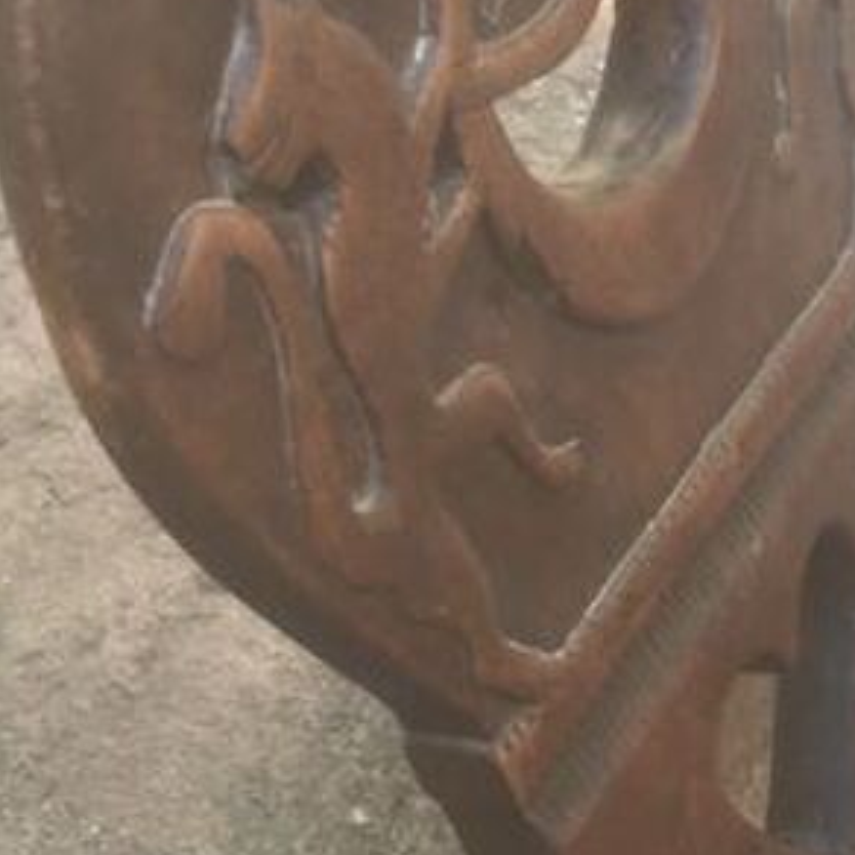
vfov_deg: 14.6
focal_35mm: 117
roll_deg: +4.3
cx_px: 1130
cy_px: 895
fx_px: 3269
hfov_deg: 14.3
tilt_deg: -42.9
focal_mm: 4.15
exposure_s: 1/100
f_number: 2.2
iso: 32
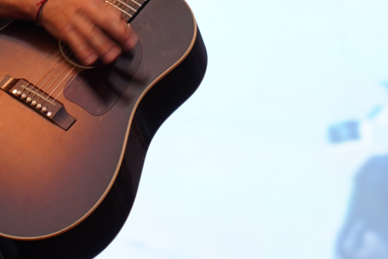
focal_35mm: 283
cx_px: 7
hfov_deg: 7.3
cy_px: -70
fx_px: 3050
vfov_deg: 4.8
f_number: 4
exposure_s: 1/125
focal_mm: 105
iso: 500
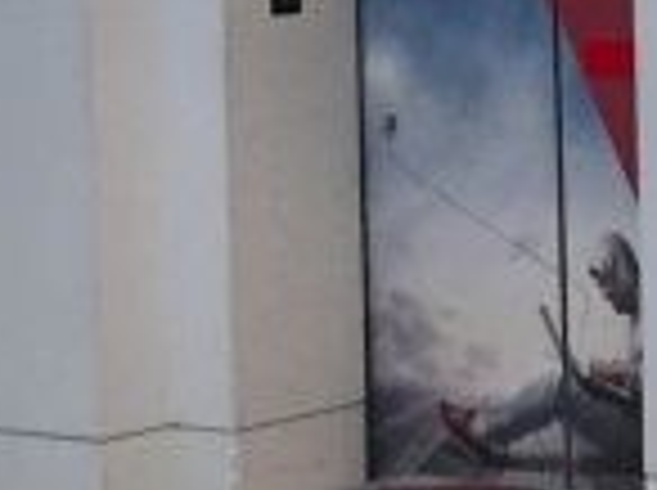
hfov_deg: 8.6
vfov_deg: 7.2
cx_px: 1728
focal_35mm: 204
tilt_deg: -2.9
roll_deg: +1.2
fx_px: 3865
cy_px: -189
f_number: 2.2
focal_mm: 4.15
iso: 125
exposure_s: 1/30
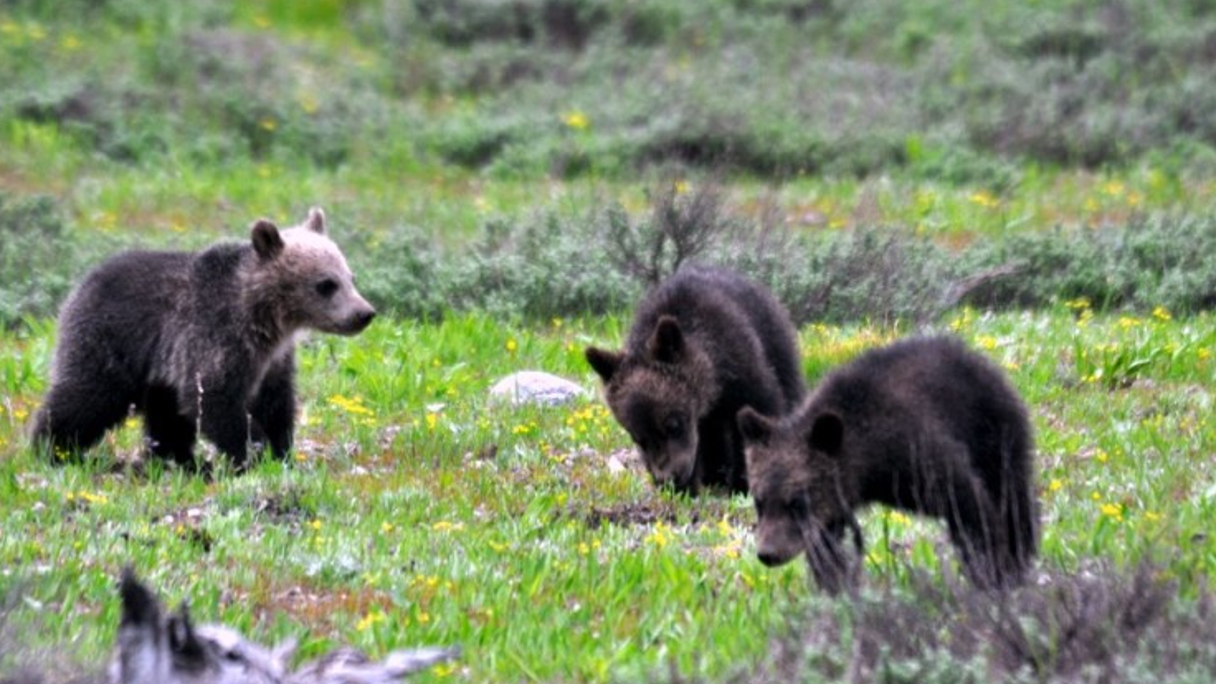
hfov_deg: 3.0
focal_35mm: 717
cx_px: 618
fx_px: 23119
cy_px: 296
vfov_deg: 1.7
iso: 400
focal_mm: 400
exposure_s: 1/400
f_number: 5.6
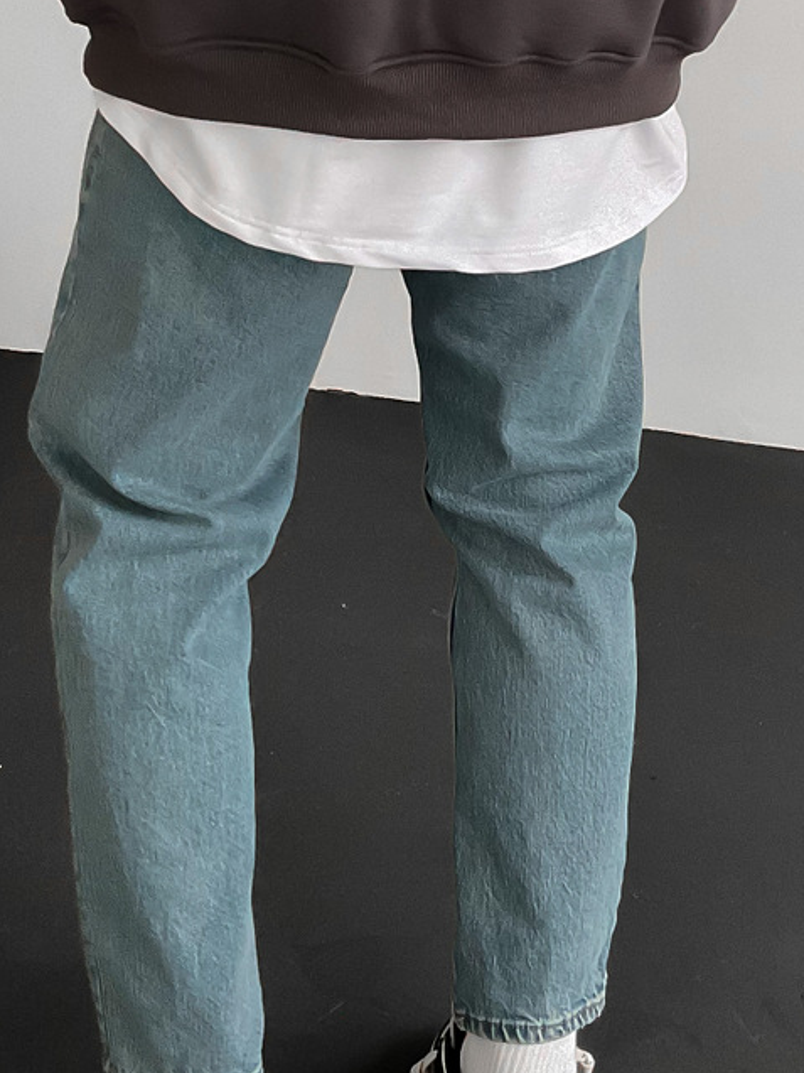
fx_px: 2261
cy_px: 172
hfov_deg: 20.1
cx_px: 565
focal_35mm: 73
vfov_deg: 26.1
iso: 125
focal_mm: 3
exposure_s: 1/60
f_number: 1.8
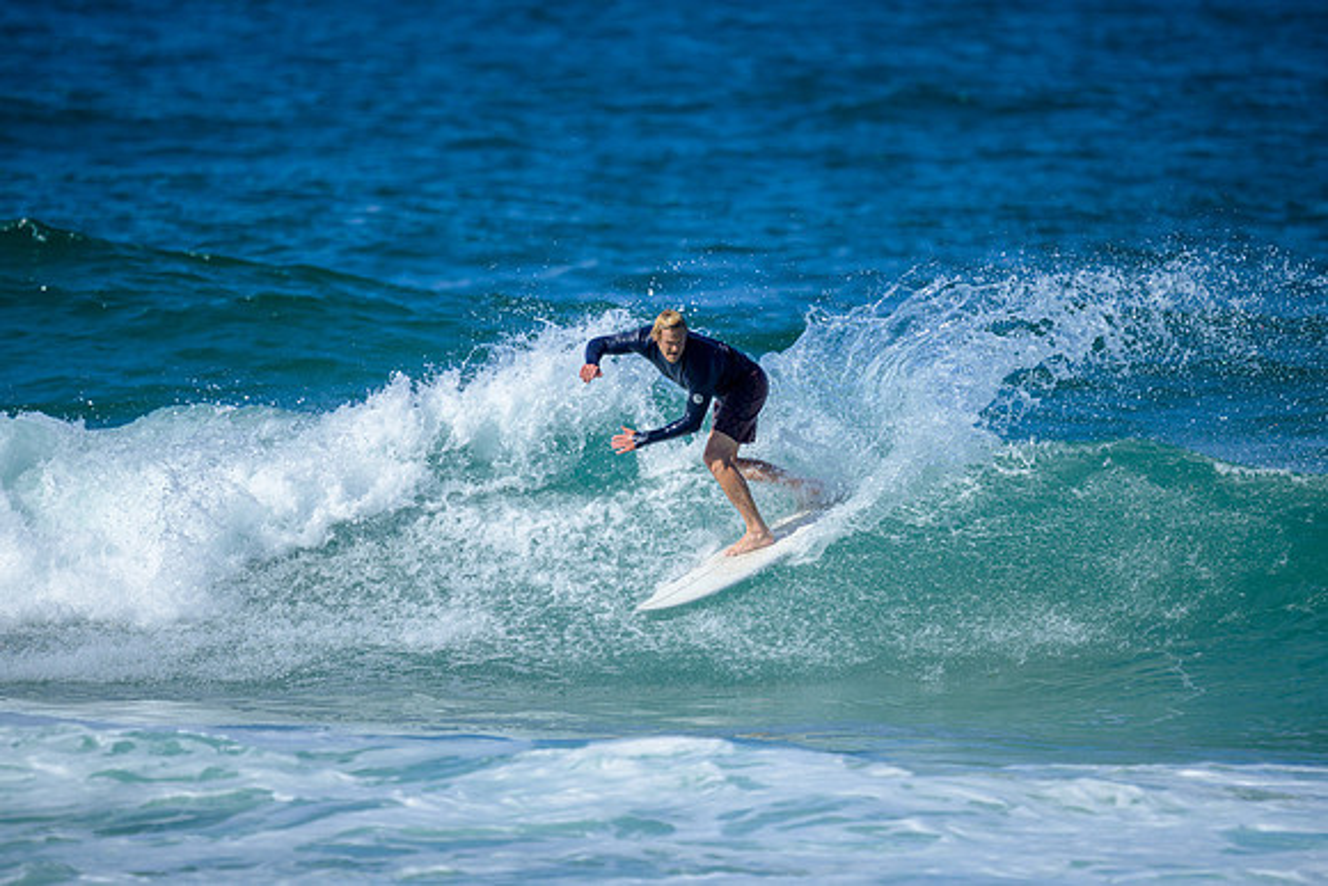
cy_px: 443
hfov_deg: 2.6
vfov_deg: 1.7
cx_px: 664
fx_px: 29517
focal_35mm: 800
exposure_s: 1/2500
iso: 320
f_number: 6.3
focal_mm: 800
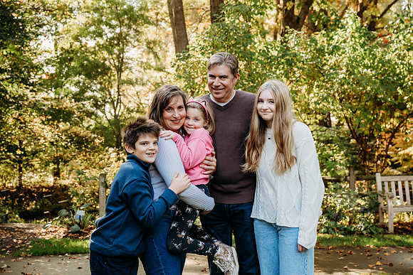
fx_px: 641
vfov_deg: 24.3
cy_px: 124
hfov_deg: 35.7
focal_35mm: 56
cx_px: 226
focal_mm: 51
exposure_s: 1/250
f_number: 5
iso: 400
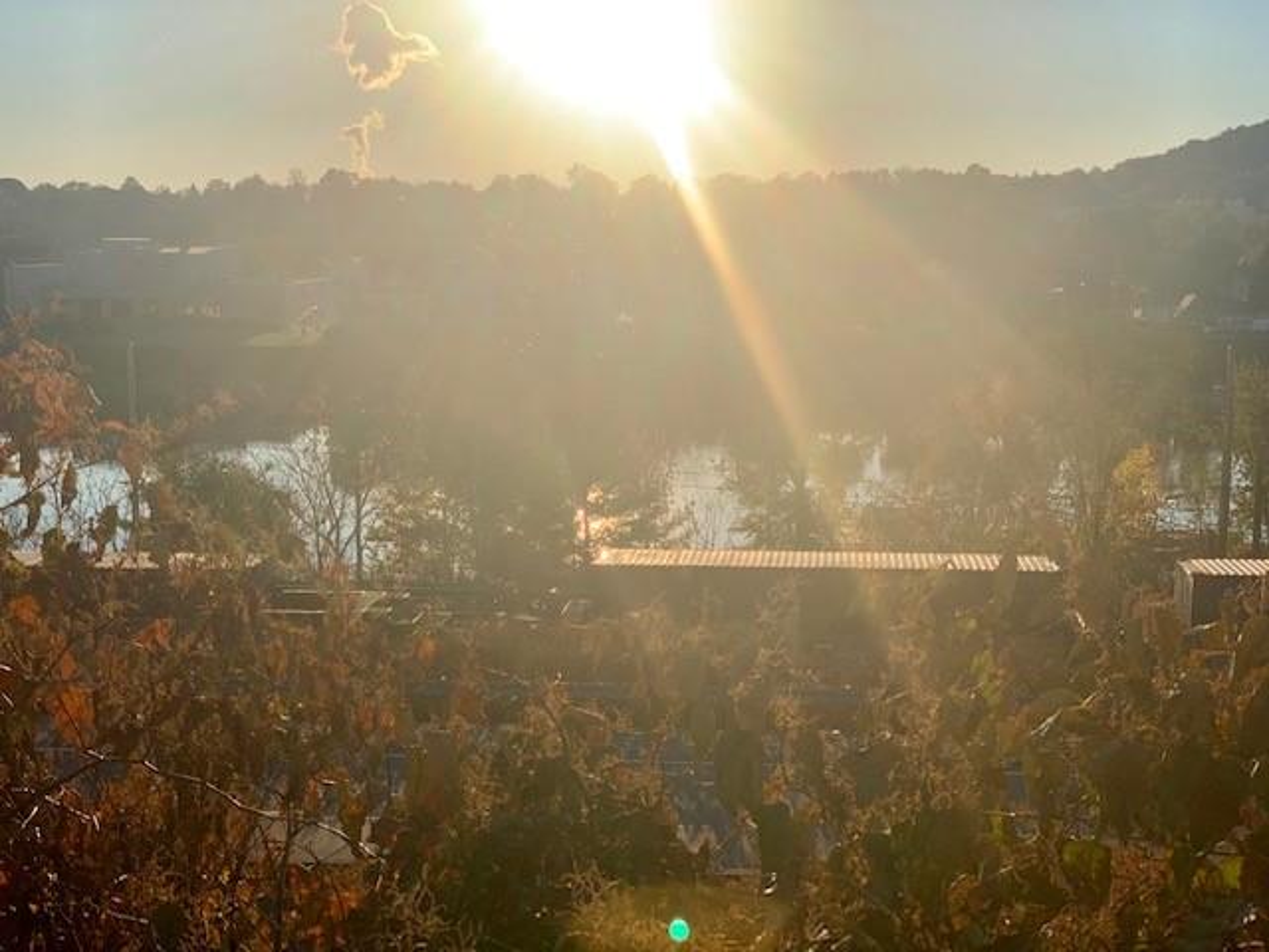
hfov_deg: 36.8
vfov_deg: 28.0
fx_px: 1906
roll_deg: -0.6
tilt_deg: -6.0
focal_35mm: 52
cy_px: 476
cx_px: 634
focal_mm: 6
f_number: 2.4
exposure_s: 1/2817
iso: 16
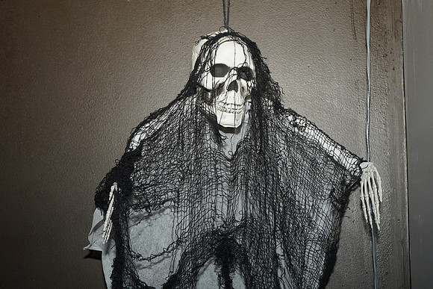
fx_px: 722
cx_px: 216
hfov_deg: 33.4
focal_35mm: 60
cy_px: 144
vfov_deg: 22.6
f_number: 5
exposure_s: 1/160
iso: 200
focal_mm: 60
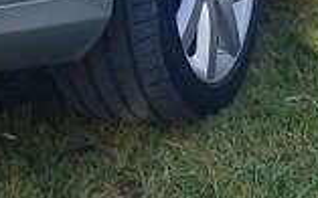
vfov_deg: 9.1
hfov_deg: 15.0
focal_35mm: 138
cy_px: -159
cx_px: 267
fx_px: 1196
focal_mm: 3.3
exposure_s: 1/100
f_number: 2.2
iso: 50
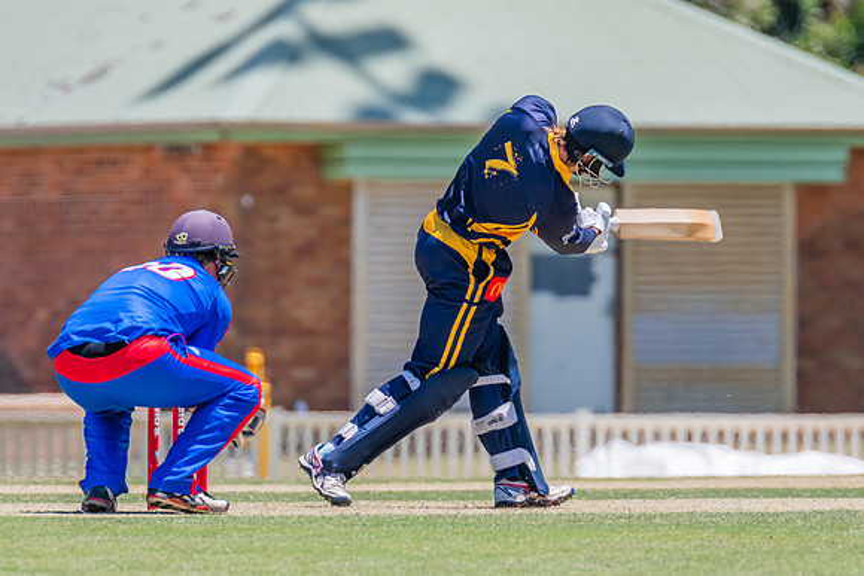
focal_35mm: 880
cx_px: 442
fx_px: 21118
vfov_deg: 1.6
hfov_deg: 2.3
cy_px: 298
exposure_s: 1/2000
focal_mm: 600
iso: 640
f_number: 8
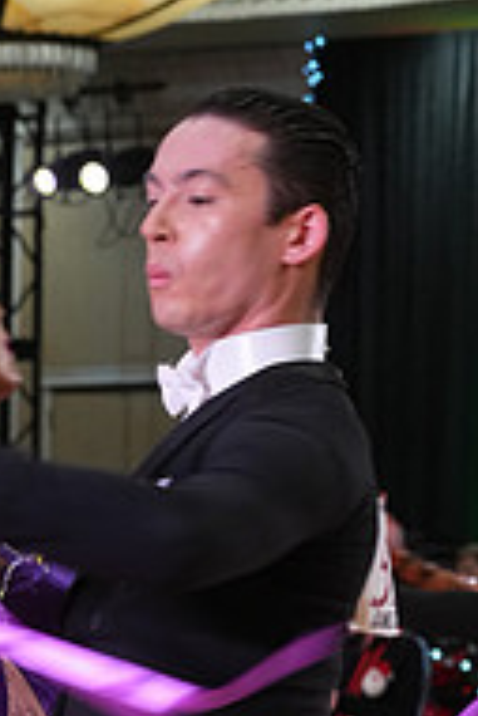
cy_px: 904
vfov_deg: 6.9
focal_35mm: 296
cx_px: 96
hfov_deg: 4.6
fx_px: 5884
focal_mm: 97
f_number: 9
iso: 1600
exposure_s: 1/60
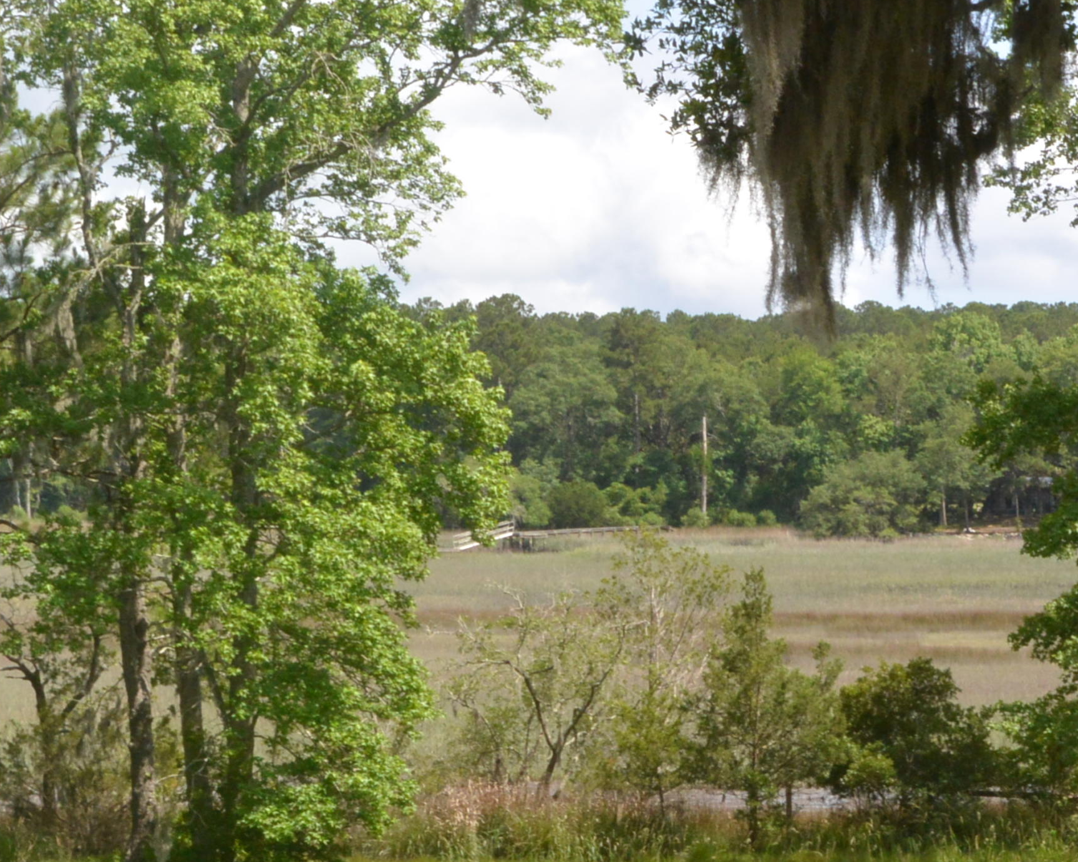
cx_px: 737
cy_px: 450
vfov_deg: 11.7
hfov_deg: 14.6
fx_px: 4211
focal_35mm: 132
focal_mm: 30
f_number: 5.6
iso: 400
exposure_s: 1/100
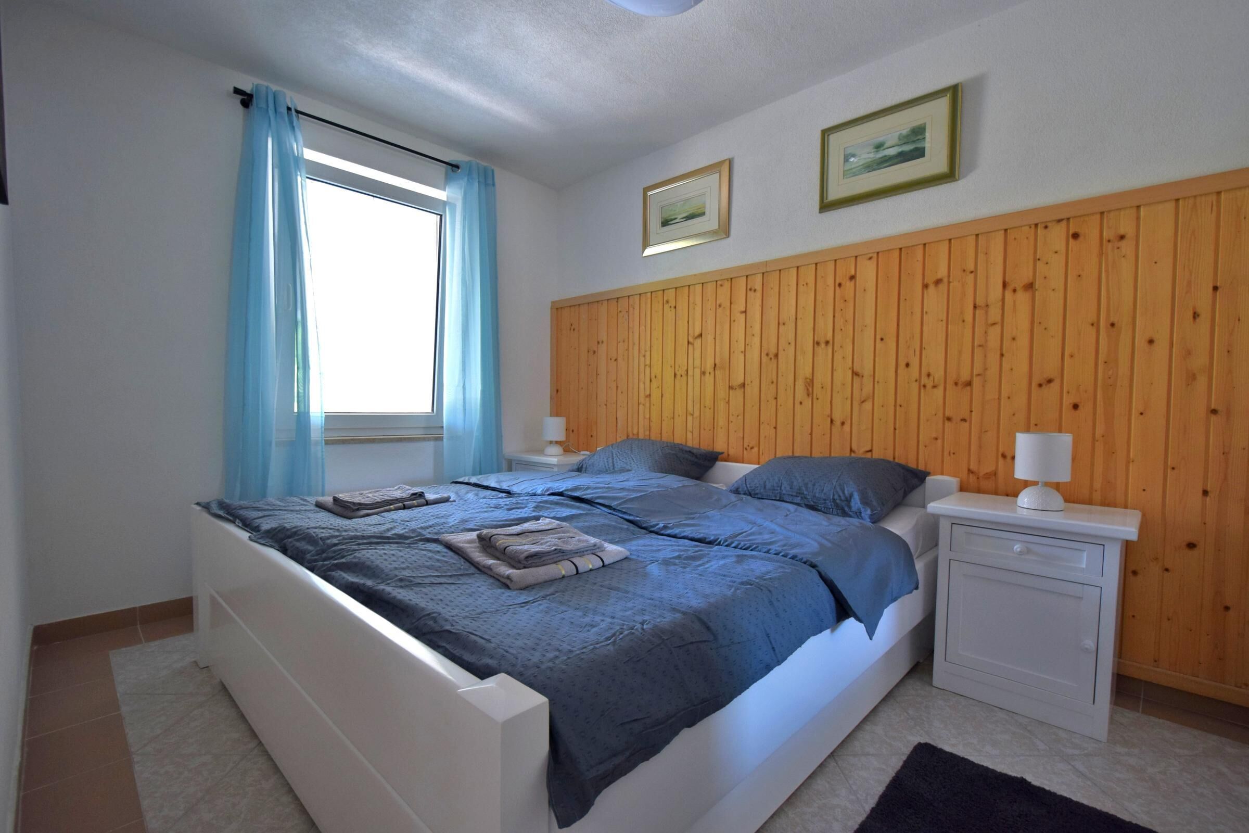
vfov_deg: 77.3
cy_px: 416
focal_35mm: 15
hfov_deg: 100.4
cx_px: 624
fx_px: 520
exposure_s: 1/60
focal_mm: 10
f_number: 4
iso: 720
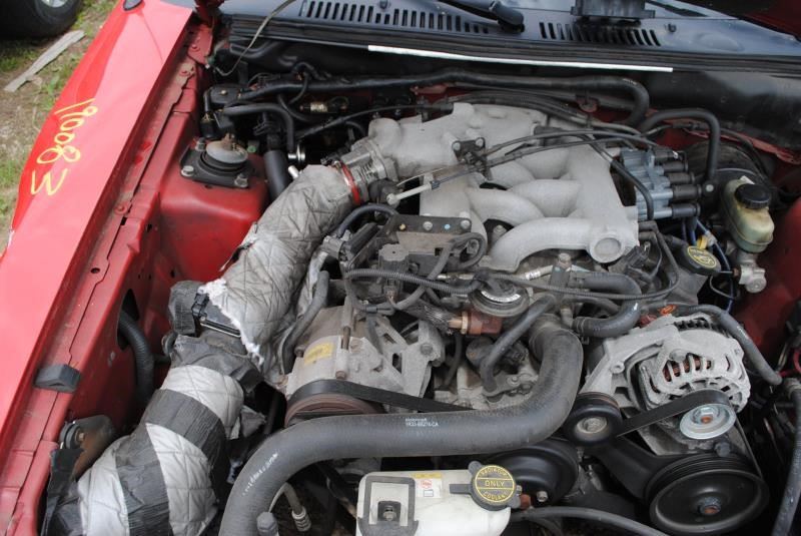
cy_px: 268
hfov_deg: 57.2
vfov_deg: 40.0
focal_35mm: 33
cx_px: 400
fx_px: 735
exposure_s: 1/160
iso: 100
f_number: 6.3
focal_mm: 22
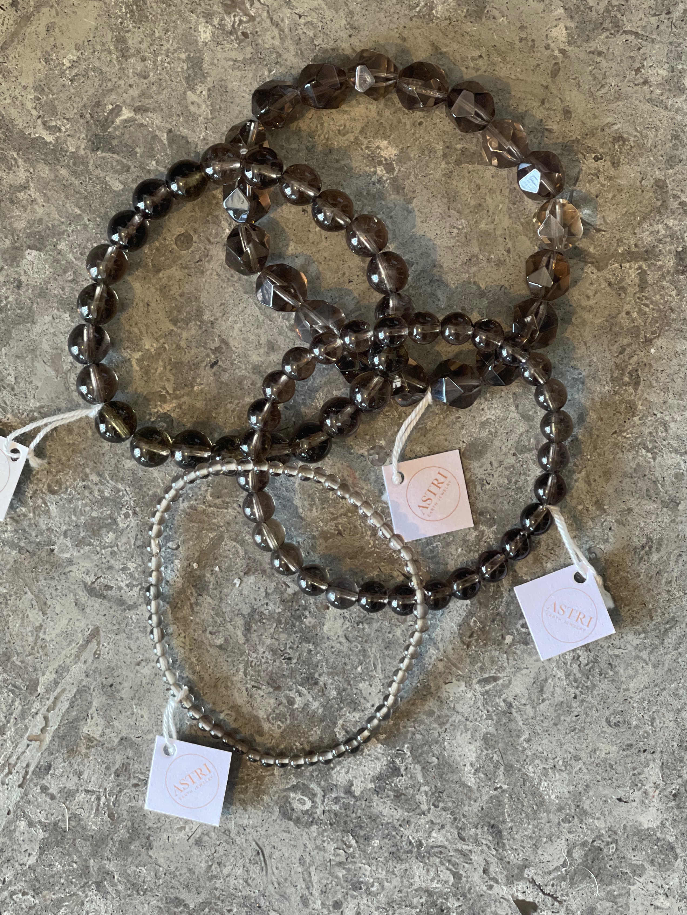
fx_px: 2011
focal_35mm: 76
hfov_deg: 19.4
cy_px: 428
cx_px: 330
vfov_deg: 25.7
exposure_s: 1/50
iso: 160
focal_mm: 7.5
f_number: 2.2
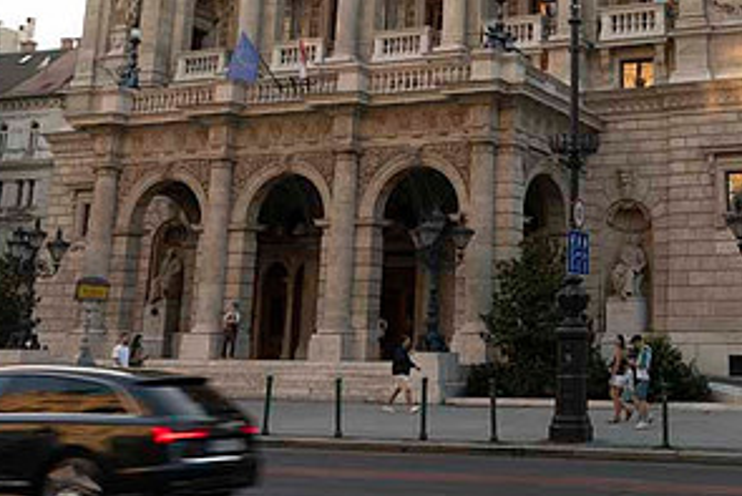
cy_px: 37
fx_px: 1175
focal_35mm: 57
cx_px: 591
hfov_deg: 34.0
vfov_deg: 23.1
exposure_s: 1/60
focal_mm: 29
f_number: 4
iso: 64
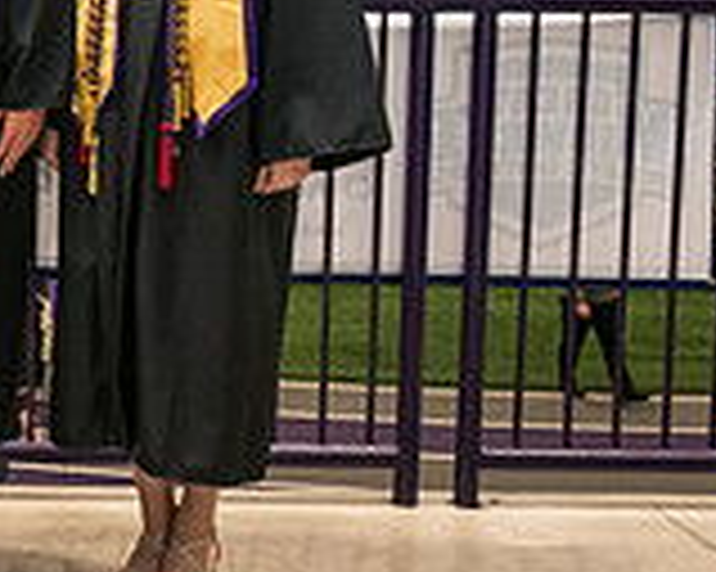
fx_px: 2033
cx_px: -365
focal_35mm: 96
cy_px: 2
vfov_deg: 15.7
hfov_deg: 17.8
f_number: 4.5
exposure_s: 1/200
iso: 2500
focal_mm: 28
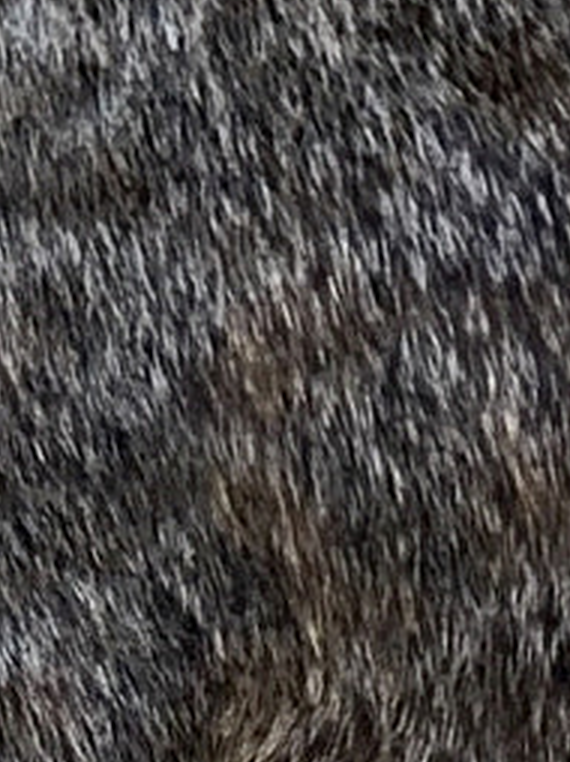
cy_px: -768
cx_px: -855
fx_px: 4025
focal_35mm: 183
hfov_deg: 7.5
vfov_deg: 10.0
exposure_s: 1/227
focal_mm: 4.15
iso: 32
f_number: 2.2
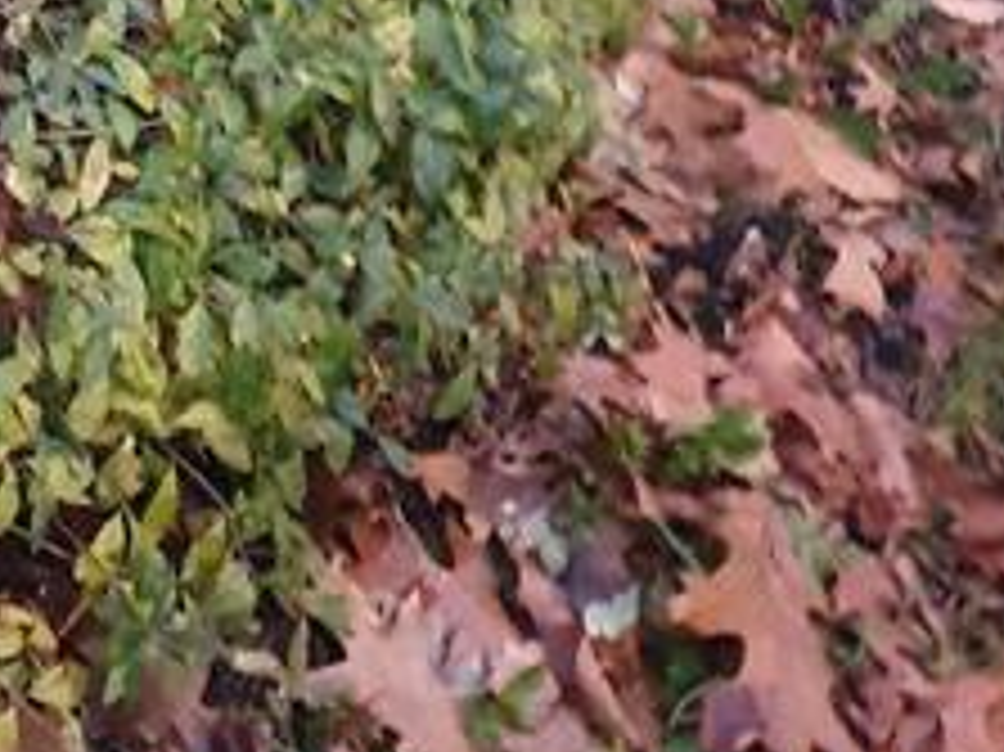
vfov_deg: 11.4
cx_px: -430
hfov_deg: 17.2
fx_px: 3044
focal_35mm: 105
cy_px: -1126
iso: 1000
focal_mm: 4.3
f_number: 1.5
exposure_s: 1/10
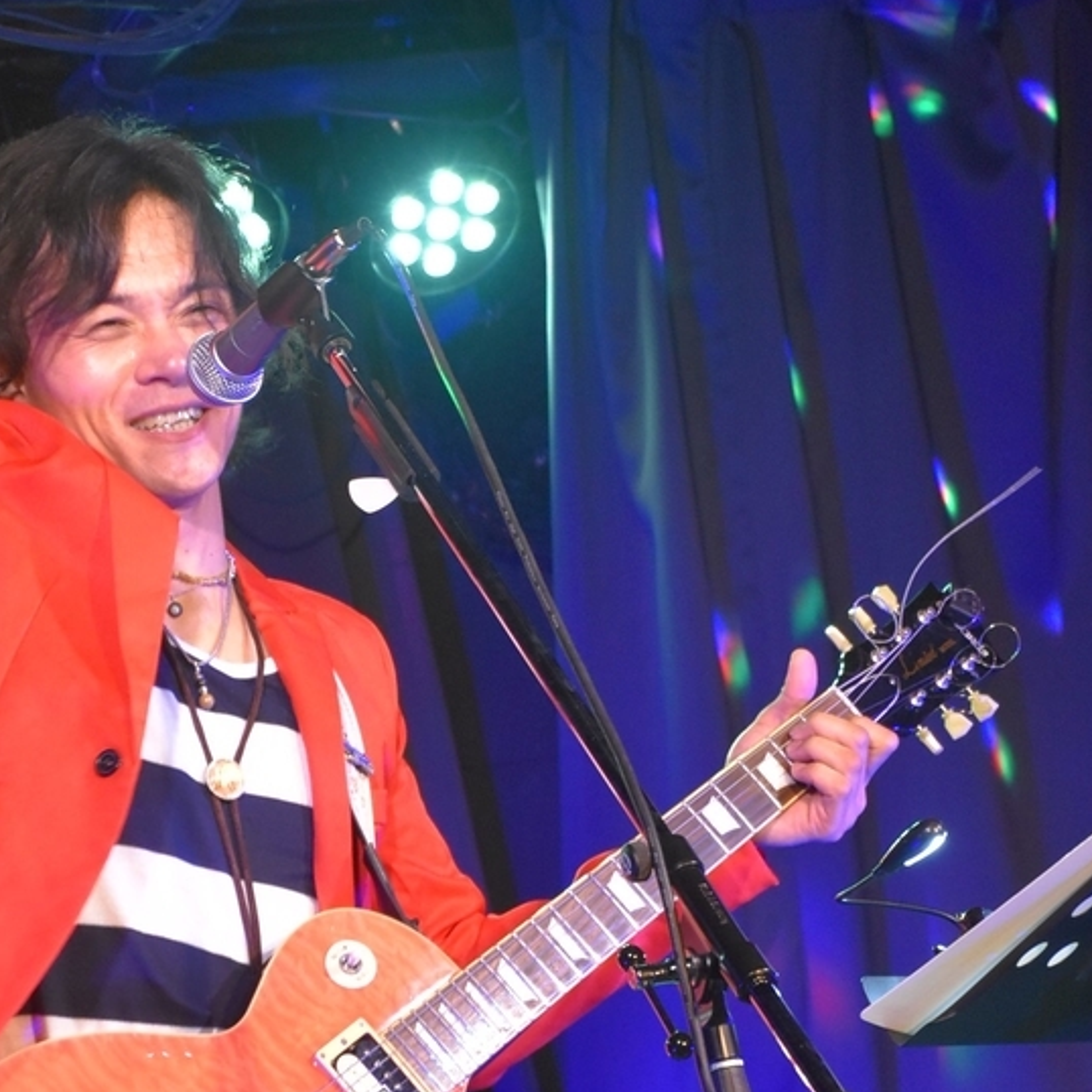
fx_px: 5282
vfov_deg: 11.8
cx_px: 298
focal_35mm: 148
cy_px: 558
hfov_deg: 11.8
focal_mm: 52
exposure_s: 1/60
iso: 2200
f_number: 5
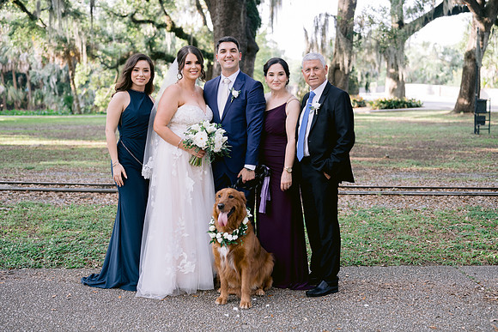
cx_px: 249
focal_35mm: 50
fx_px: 692
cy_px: 166
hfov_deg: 39.6
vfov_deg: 27.0
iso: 400
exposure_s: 1/320
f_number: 2.8
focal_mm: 50
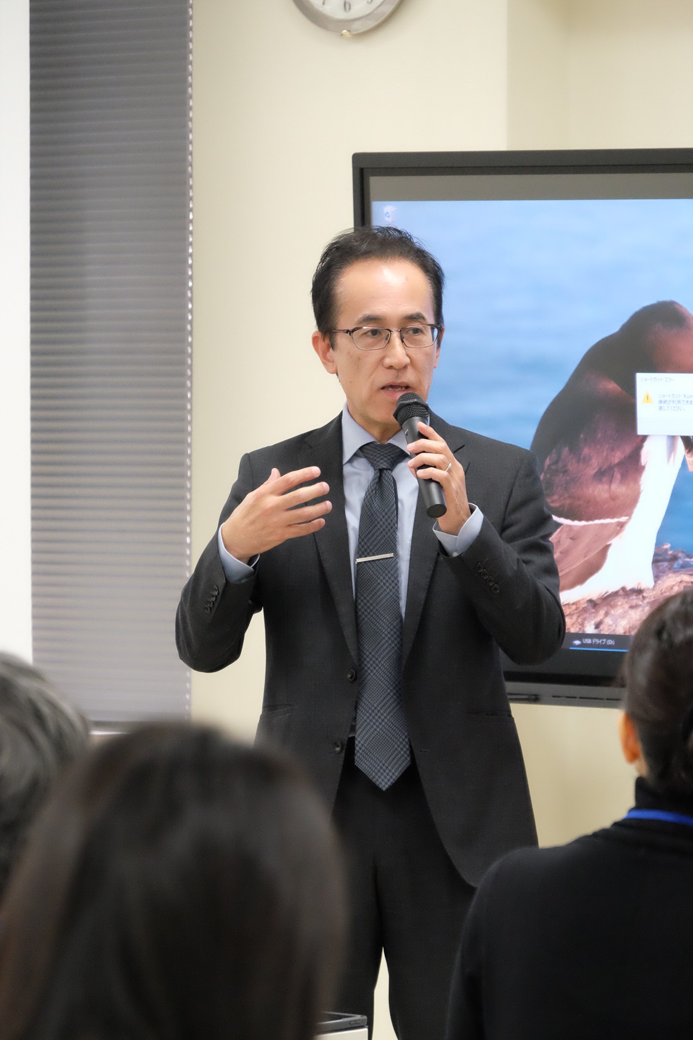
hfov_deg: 7.5
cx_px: 346
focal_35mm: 184
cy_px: 520
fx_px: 5313
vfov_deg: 11.2
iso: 6400
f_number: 6.4
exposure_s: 1/125
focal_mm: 122.6
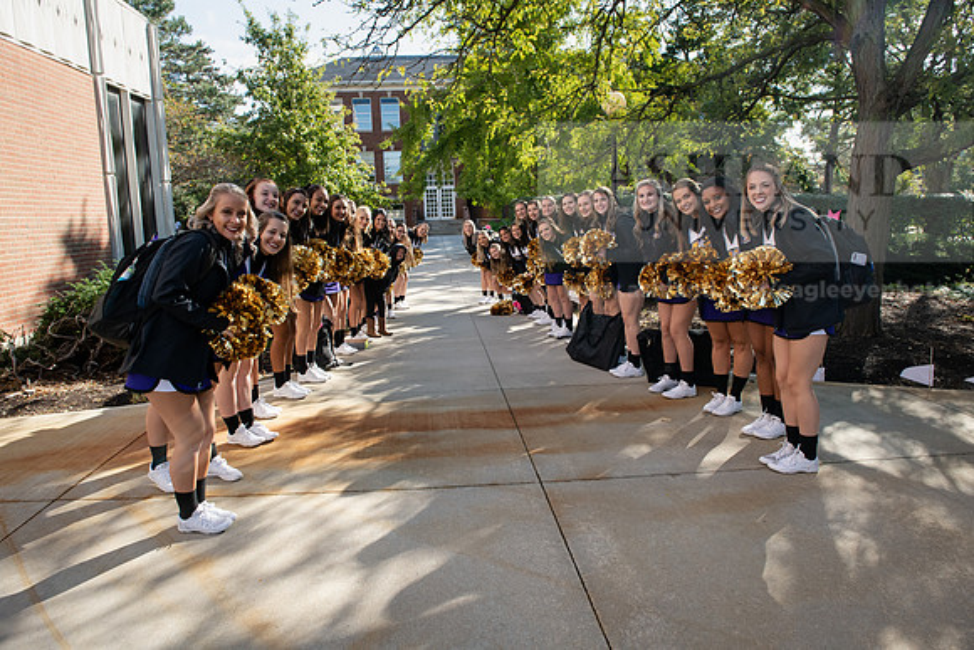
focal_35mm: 24
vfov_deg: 53.2
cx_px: 487
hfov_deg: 73.7
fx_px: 649
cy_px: 325
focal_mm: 24
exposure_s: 1/500
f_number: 7.1
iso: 400
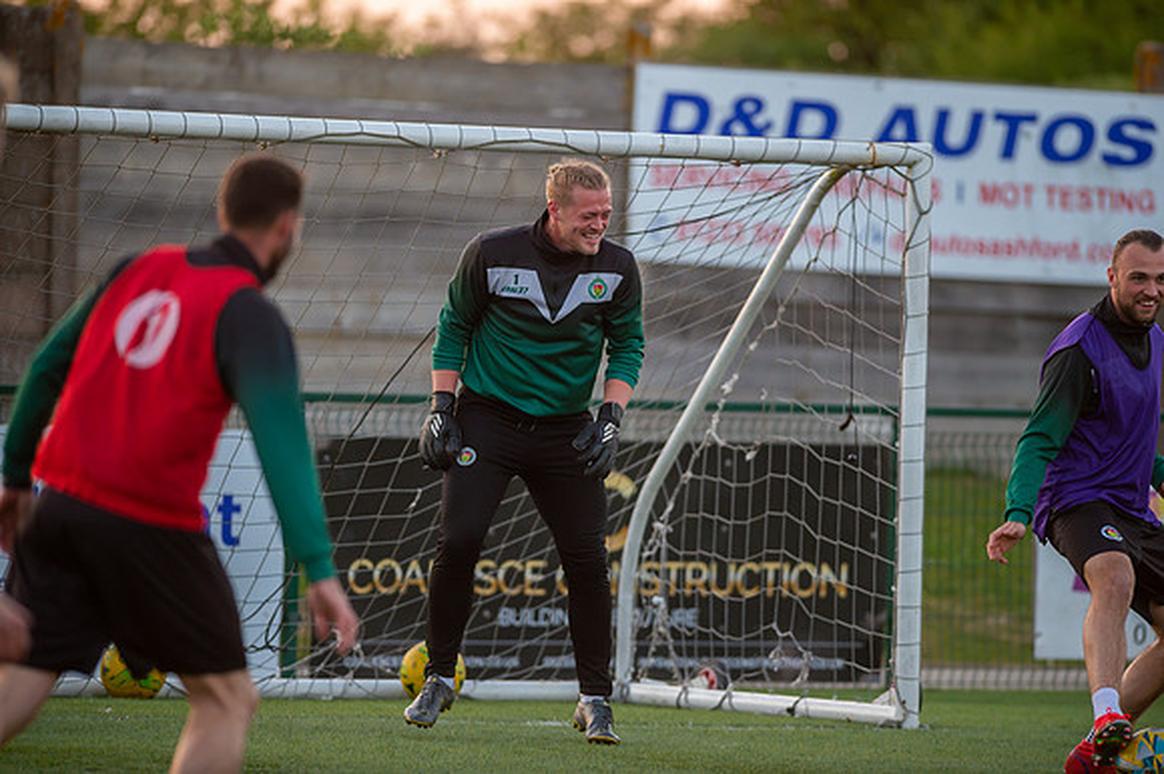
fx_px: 9694
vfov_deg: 4.6
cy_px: 387
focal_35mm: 300
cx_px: 582
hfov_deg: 6.9
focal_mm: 300
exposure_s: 1/640
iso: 1600
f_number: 2.8
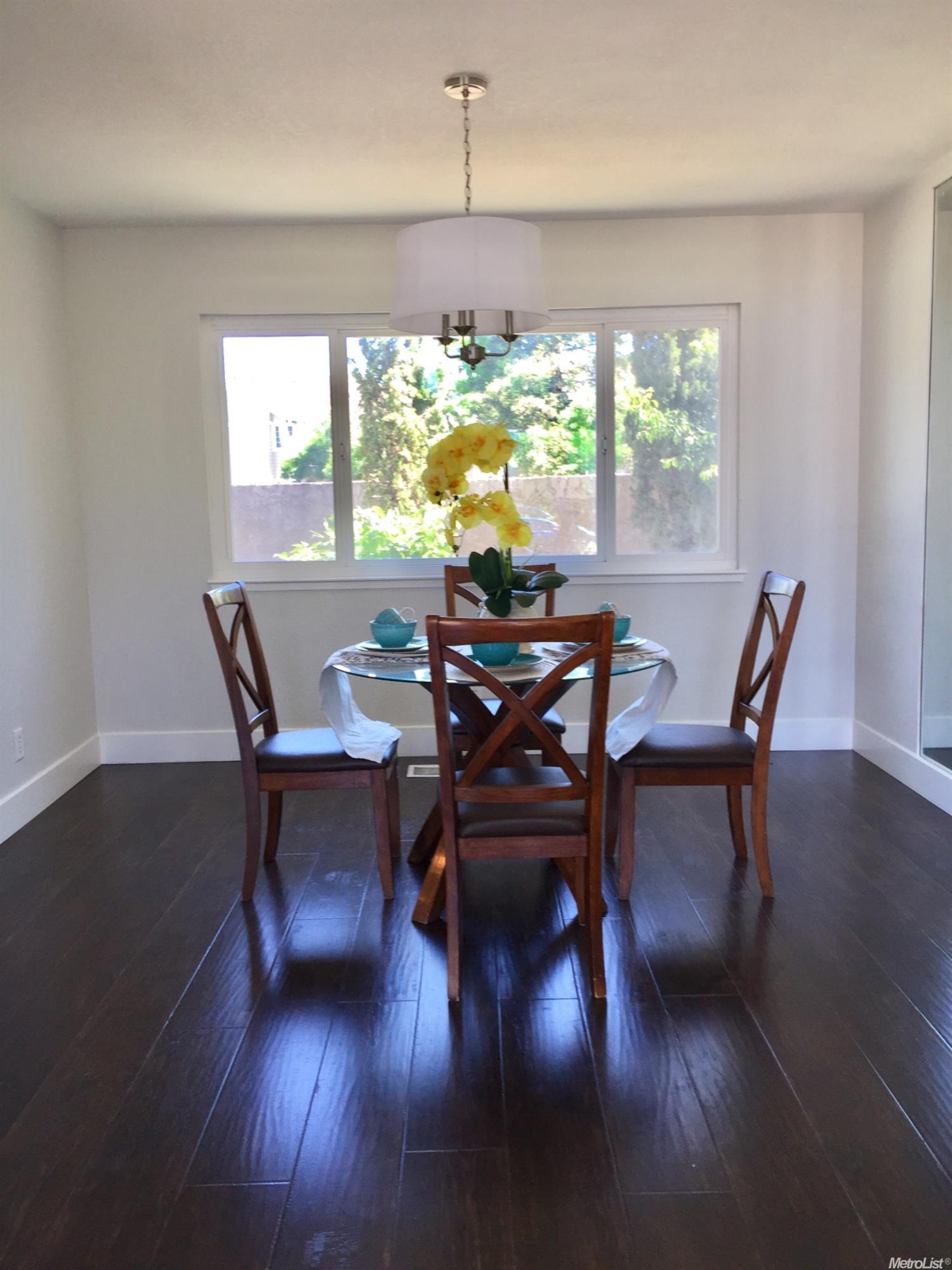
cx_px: 476
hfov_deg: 48.2
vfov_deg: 61.7
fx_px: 1063
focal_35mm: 29
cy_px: 635
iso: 40
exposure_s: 1/60
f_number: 2.2
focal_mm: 4.15
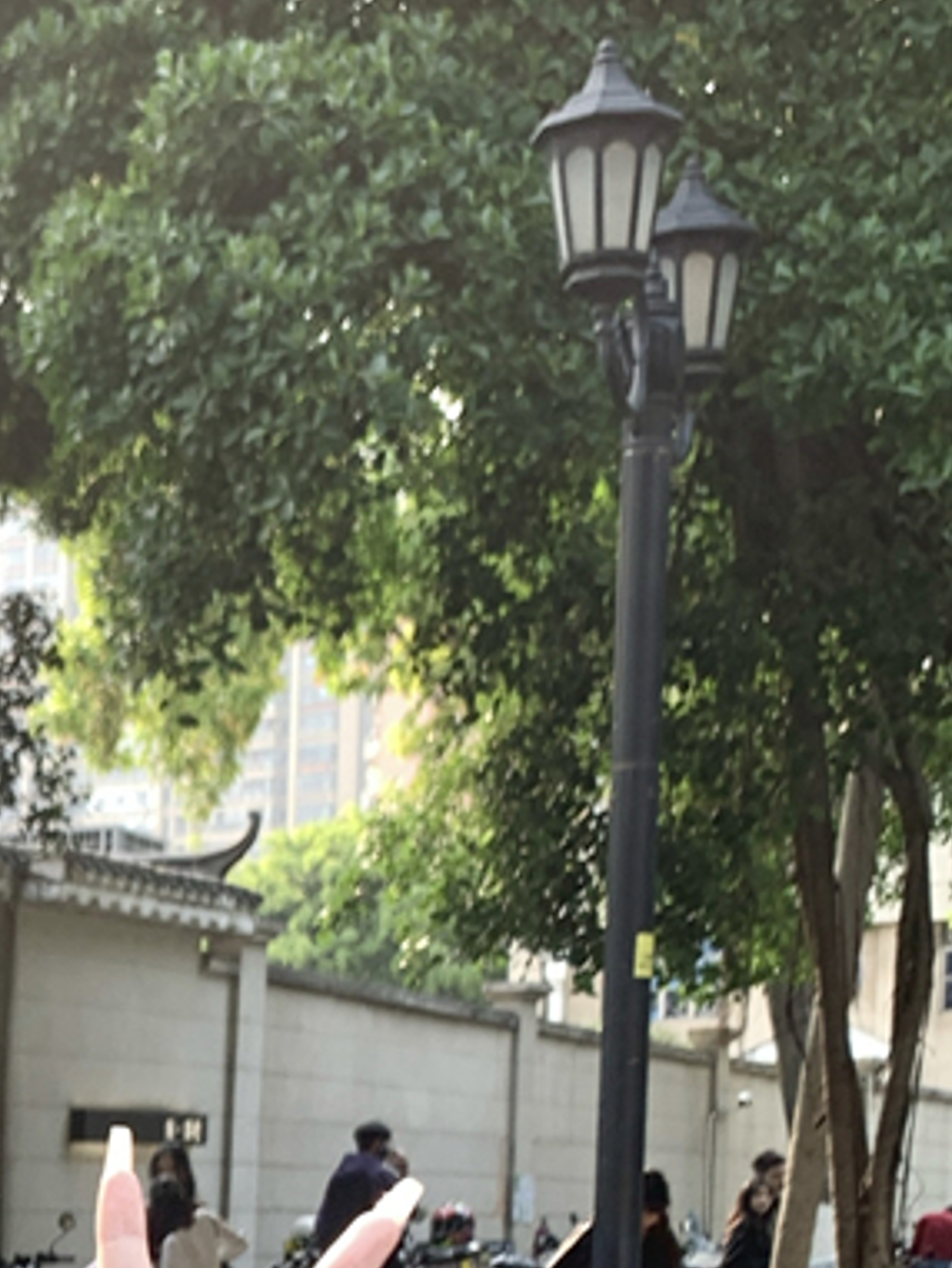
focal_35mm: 91
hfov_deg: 15.0
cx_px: -499
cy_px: 1509
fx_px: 3335
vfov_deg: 20.2
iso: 25
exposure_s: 1/177
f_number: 1.8
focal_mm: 4.25
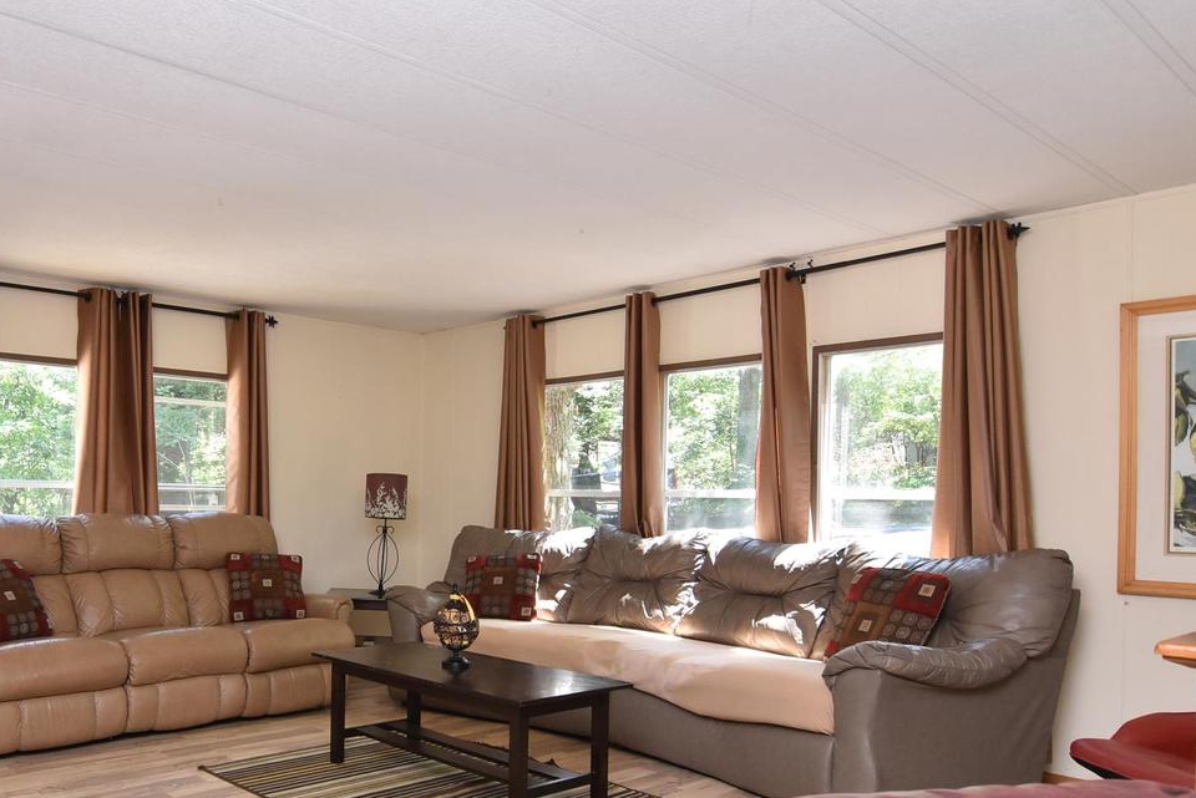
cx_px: 325
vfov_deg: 47.5
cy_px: 502
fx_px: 897
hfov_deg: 64.1
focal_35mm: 27
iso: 800
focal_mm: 12
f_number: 7.1
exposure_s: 1/80
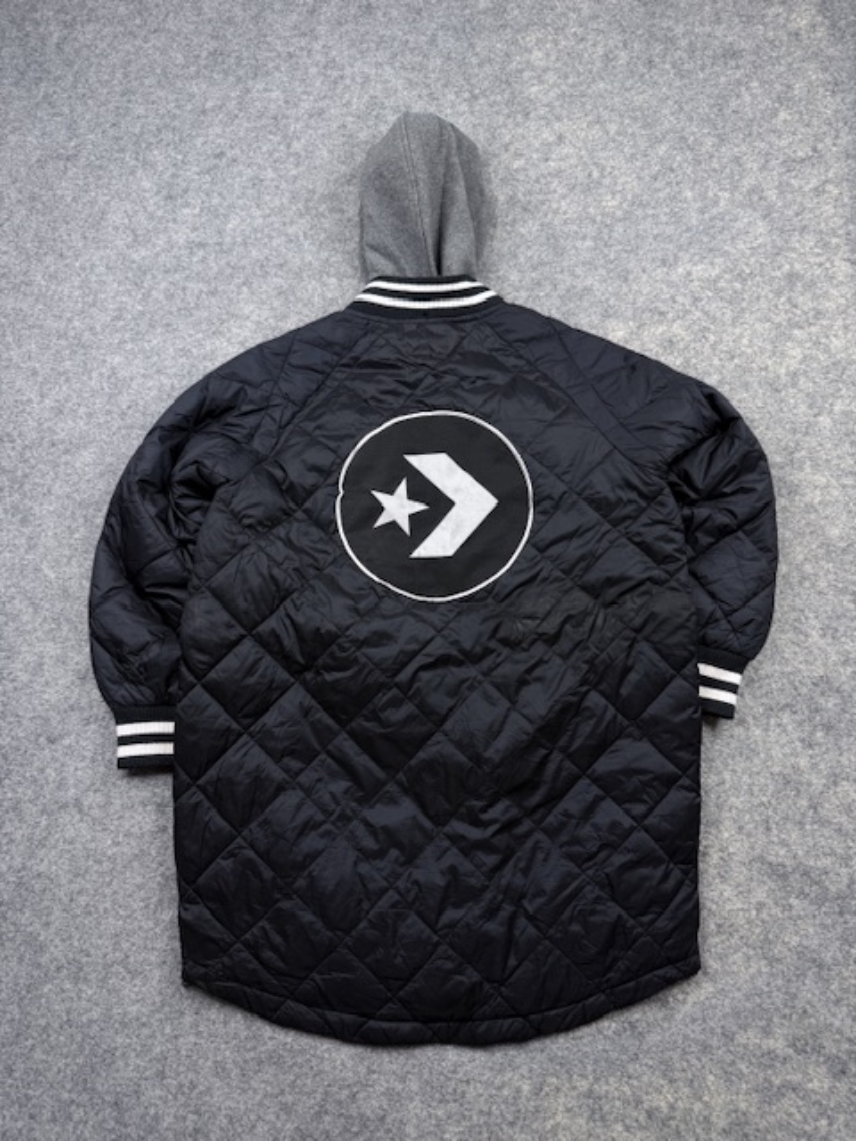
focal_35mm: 24
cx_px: 428
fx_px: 791
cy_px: 570
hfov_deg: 56.8
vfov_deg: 71.6
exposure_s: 1/100
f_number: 1.78
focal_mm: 6.76
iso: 64
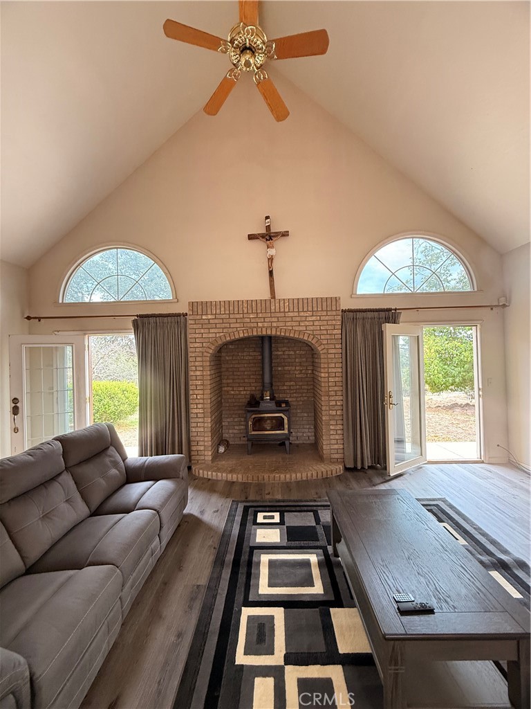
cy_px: 354
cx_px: 266
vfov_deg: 102.1
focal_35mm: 14
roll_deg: +0.7
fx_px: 286
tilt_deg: +2.2
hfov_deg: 85.7
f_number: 2.2
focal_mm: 2.22
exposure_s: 1/60
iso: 400
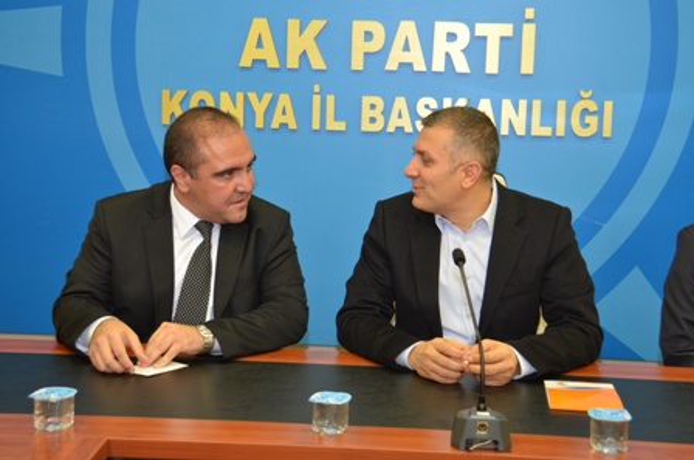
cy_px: 230
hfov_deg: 33.5
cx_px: 347
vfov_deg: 22.5
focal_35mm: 60
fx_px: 1155
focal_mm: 40
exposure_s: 1/60
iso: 1600
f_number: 5
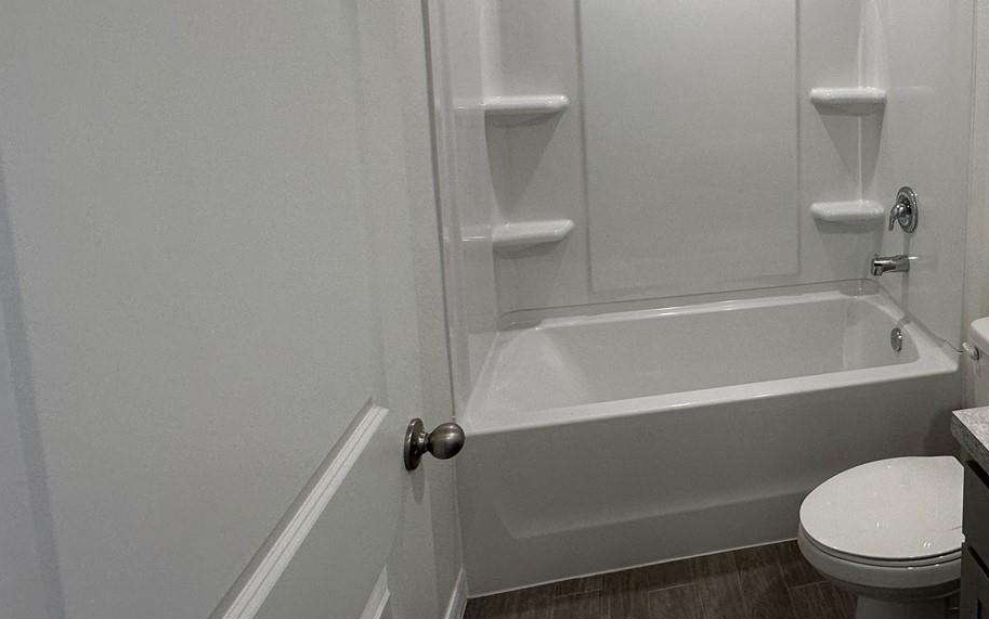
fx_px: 701
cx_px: 779
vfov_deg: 45.4
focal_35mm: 26
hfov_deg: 64.7
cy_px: 130
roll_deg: +0.2
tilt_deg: -7.4
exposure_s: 1/120
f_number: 2.2
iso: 125
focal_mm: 2.22
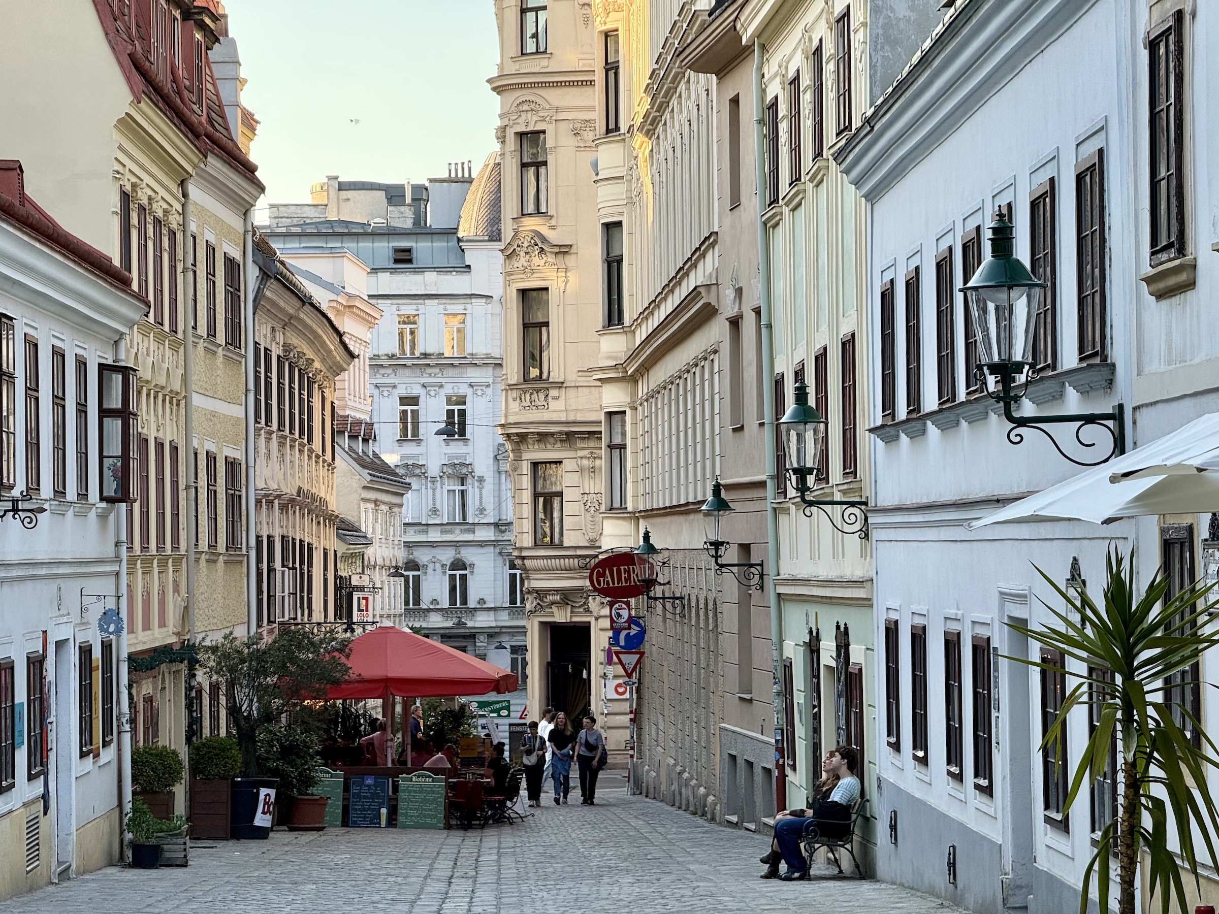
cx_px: 610
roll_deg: +0.1
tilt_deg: +0.9
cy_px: 457
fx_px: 4226
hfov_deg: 16.4
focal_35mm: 120
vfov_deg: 12.3
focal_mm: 15.66
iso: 64
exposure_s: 1/202
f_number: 2.8
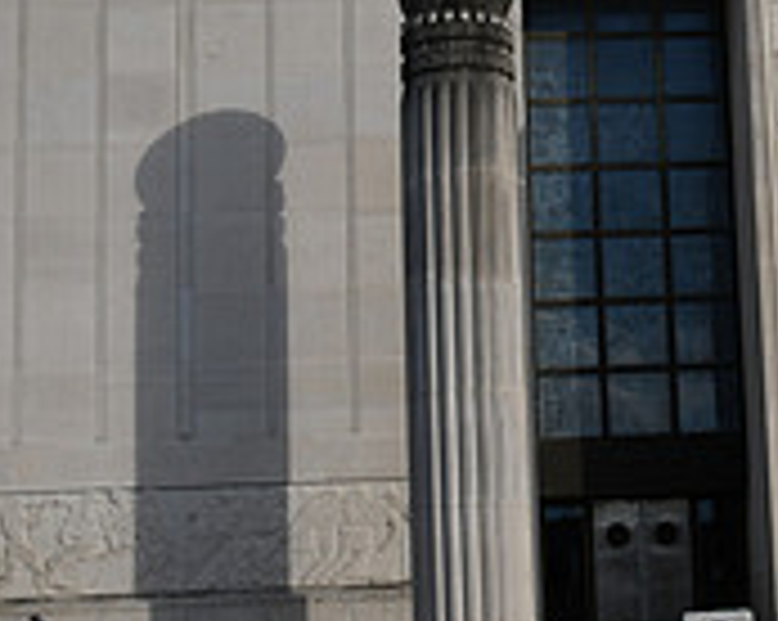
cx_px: 823
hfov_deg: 21.5
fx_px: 1955
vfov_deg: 18.0
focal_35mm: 85
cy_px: 254
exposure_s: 1/320
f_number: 9
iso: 100
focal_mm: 18
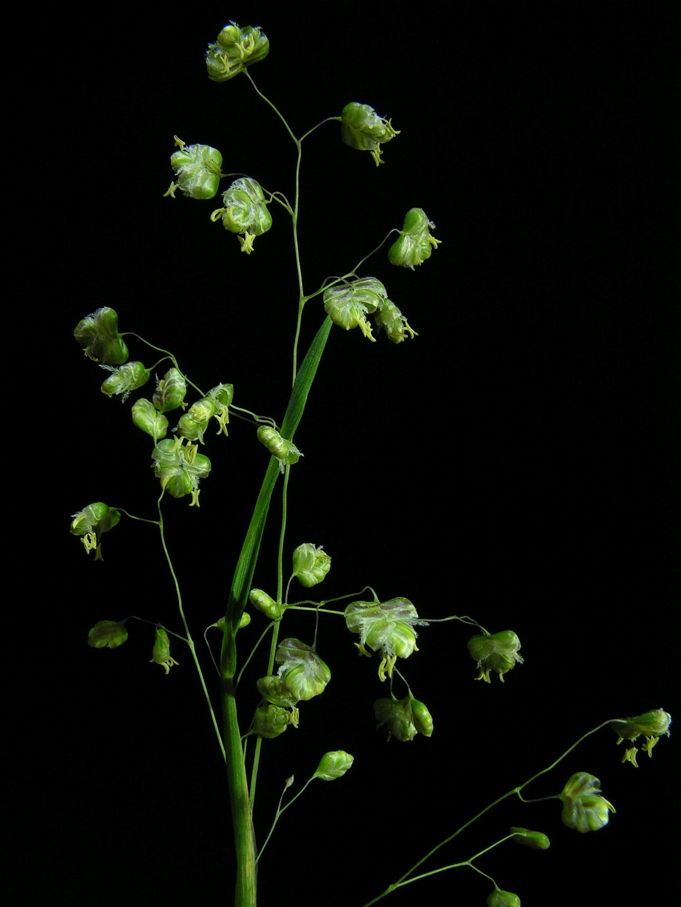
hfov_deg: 37.7
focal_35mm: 38
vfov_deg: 49.0
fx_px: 997
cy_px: 454
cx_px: 340
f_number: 8
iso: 100
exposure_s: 1/2.5
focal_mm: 6.4
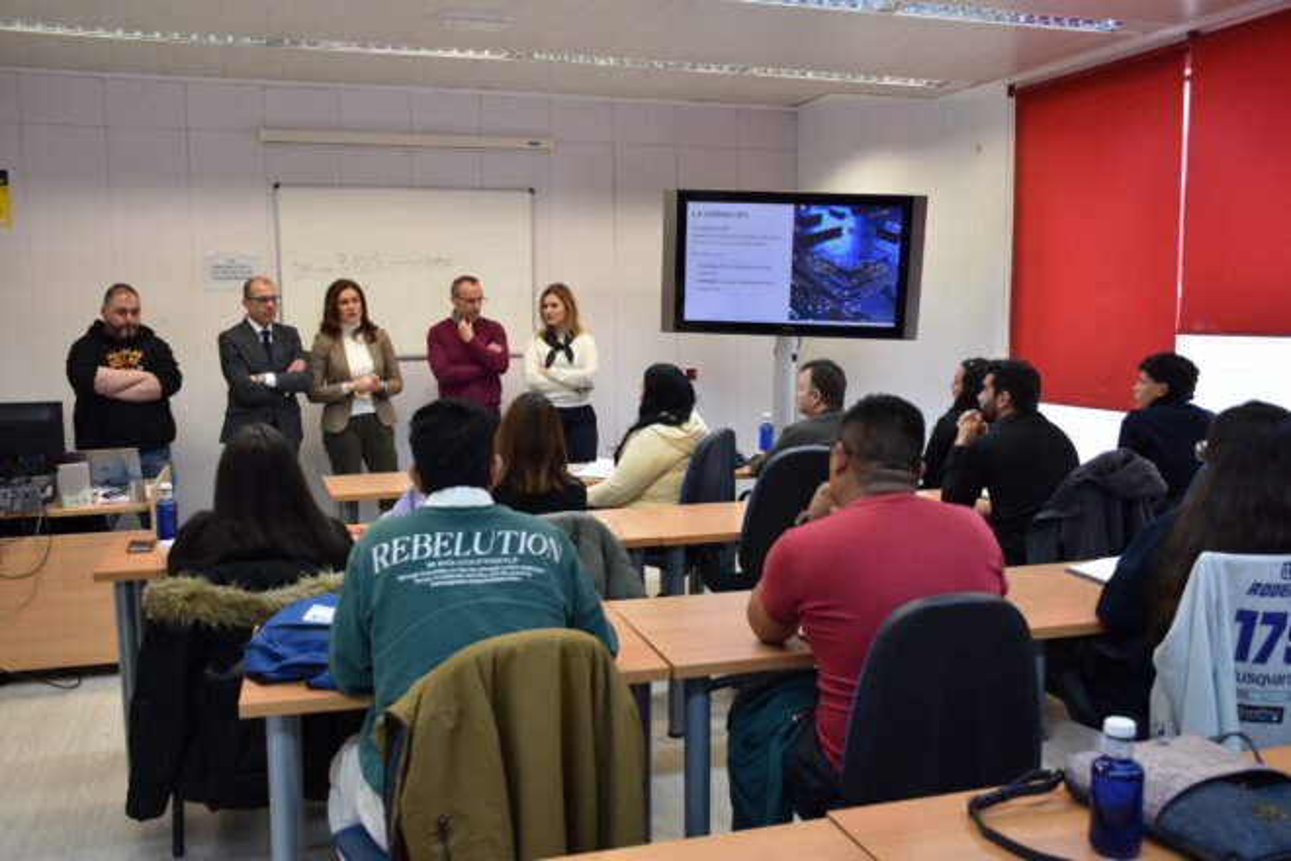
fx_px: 1183
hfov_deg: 57.2
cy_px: 430
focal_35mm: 33
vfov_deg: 40.0
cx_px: 646
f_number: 4.5
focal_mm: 22
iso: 400
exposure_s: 1/80
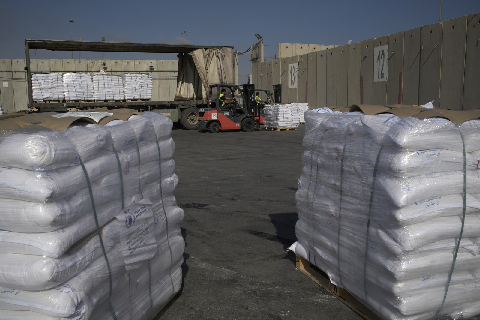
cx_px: 240
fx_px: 467
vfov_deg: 37.9
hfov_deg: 54.4
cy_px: 160
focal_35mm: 35
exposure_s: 1/2000
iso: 500
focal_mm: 35
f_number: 11
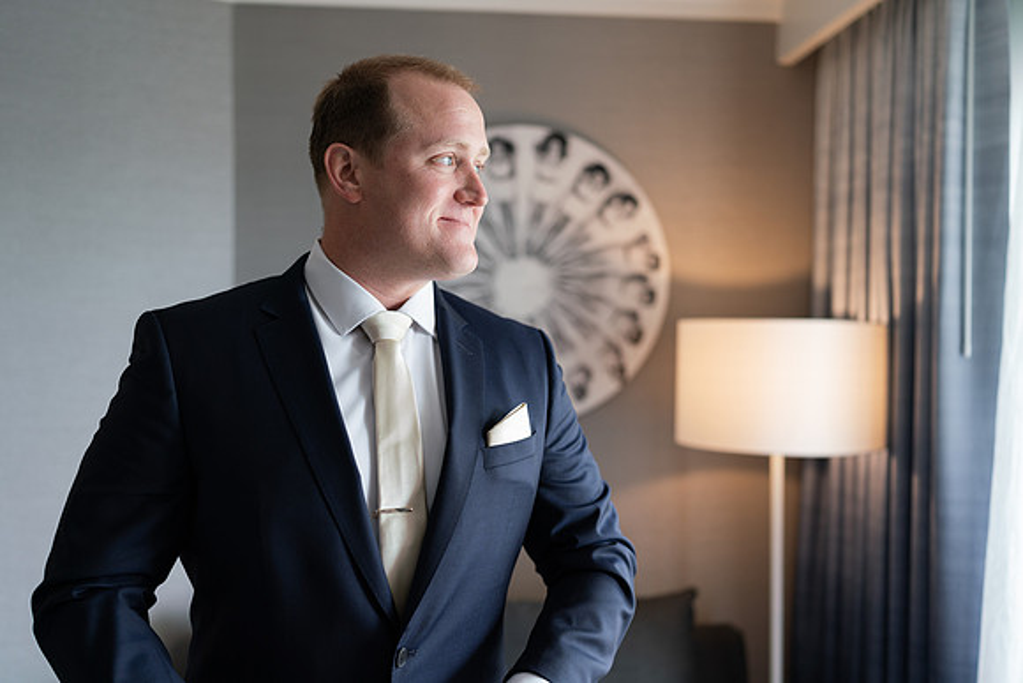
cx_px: 512
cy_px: 342
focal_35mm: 37
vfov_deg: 36.3
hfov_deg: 52.3
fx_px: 1041
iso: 160
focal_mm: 35
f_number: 1.4
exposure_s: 1/250
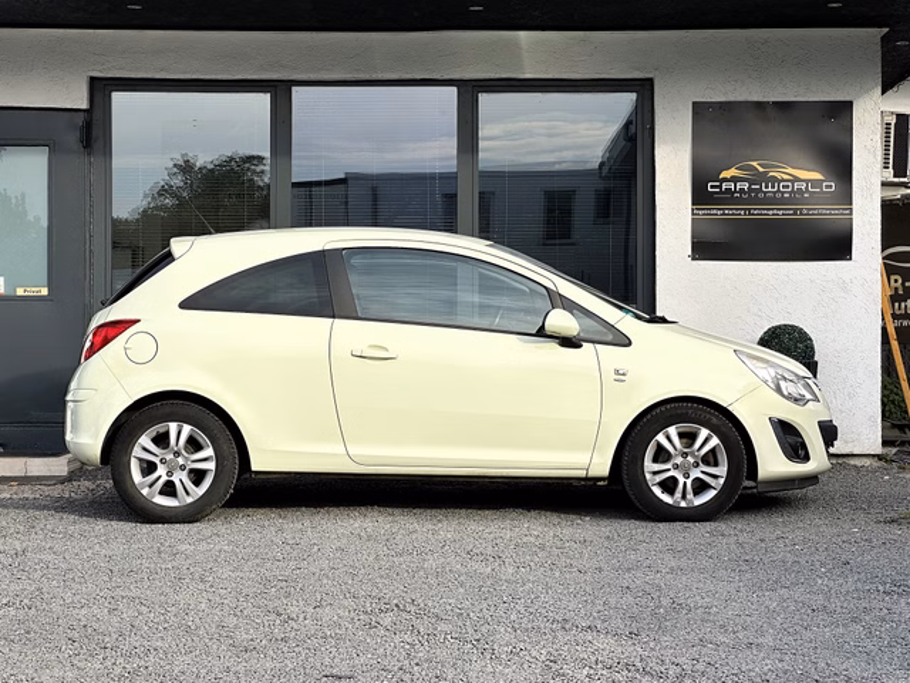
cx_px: 455
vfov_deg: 19.1
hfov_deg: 25.3
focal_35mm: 77
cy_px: 342
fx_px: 2024
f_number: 2.8
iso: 32
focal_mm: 9
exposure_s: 1/389
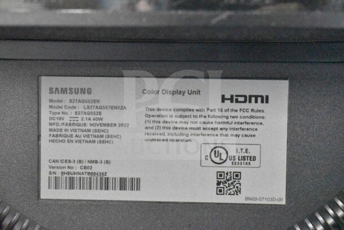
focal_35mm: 82
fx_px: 788
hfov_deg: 24.6
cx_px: 172
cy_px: 115
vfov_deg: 16.6
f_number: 5.6
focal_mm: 55
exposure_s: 1/100
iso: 25600
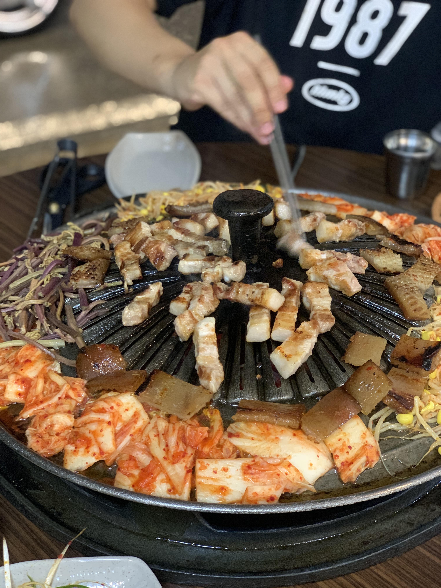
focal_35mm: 52
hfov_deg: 28.0
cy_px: 294
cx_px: 220
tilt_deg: -35.3
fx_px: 883
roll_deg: -0.3
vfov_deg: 36.8
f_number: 2.4
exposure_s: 1/40
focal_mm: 6
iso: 400
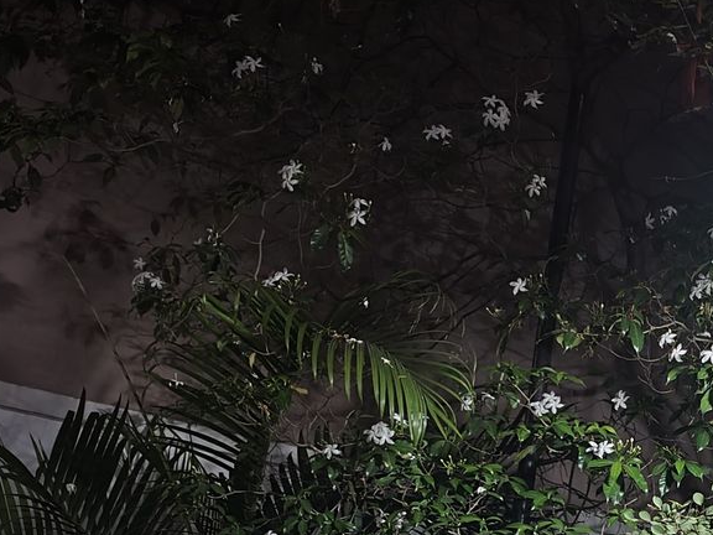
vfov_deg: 27.6
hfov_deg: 35.2
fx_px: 1030
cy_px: 521
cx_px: 687
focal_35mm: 50
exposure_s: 1/20
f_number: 1.6
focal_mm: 5.84
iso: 800
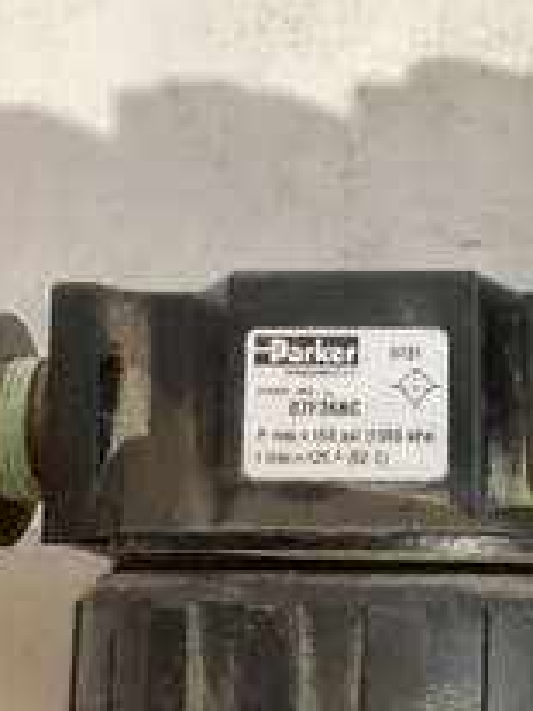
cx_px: 392
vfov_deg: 32.0
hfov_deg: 24.2
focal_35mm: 60
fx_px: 1233
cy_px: 464
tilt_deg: -81.0
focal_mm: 3.3
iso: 800
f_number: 2.4
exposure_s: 1/25
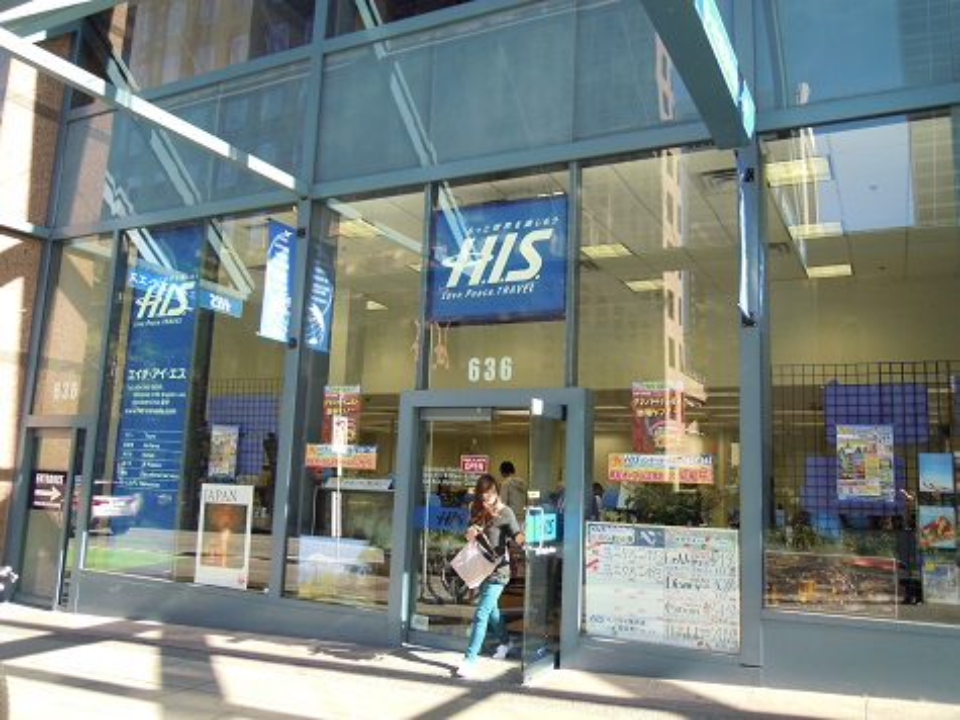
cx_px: 480
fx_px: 776
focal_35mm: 28
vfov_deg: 49.7
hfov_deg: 63.5
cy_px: 360
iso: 200
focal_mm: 5
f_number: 2.7
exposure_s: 1/320
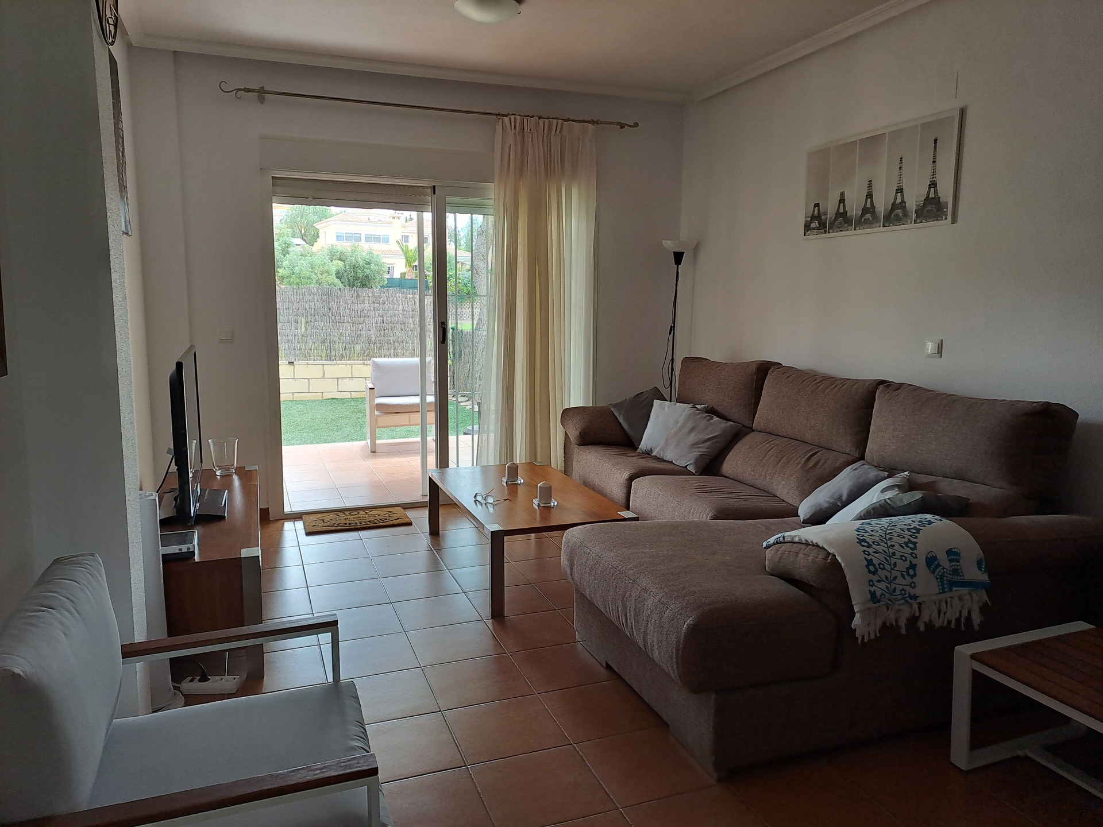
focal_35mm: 25
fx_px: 797
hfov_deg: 69.4
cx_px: 552
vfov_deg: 54.9
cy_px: 414
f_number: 1.8
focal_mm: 4.65
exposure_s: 1/100
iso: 40
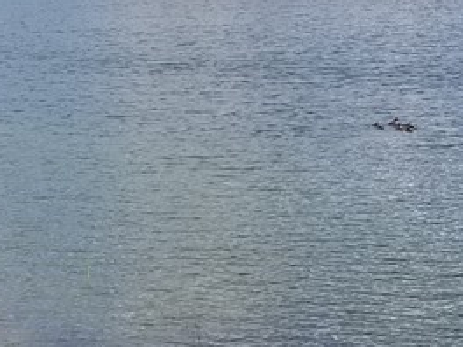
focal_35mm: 101
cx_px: -77
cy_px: -7
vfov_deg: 14.4
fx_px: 1351
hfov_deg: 18.5
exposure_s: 1/2123
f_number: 1.7
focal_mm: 4.25
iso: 50
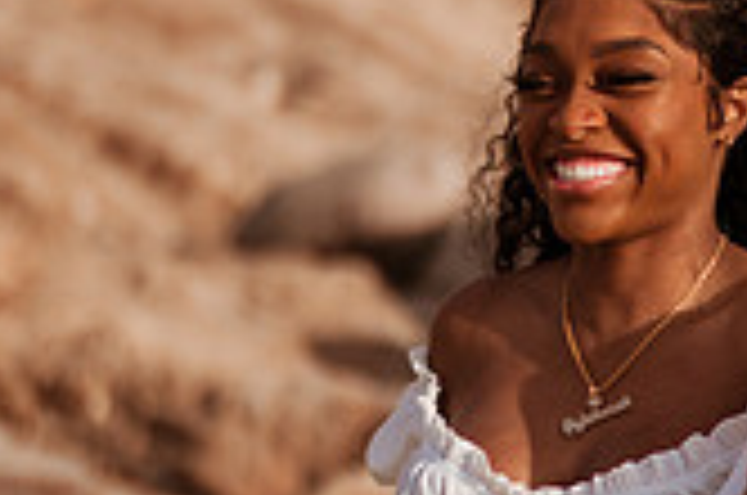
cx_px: 1030
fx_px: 4204
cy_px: 338
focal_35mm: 203
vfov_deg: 6.7
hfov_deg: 9.9
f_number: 1.8
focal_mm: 58
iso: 64
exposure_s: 1/8000
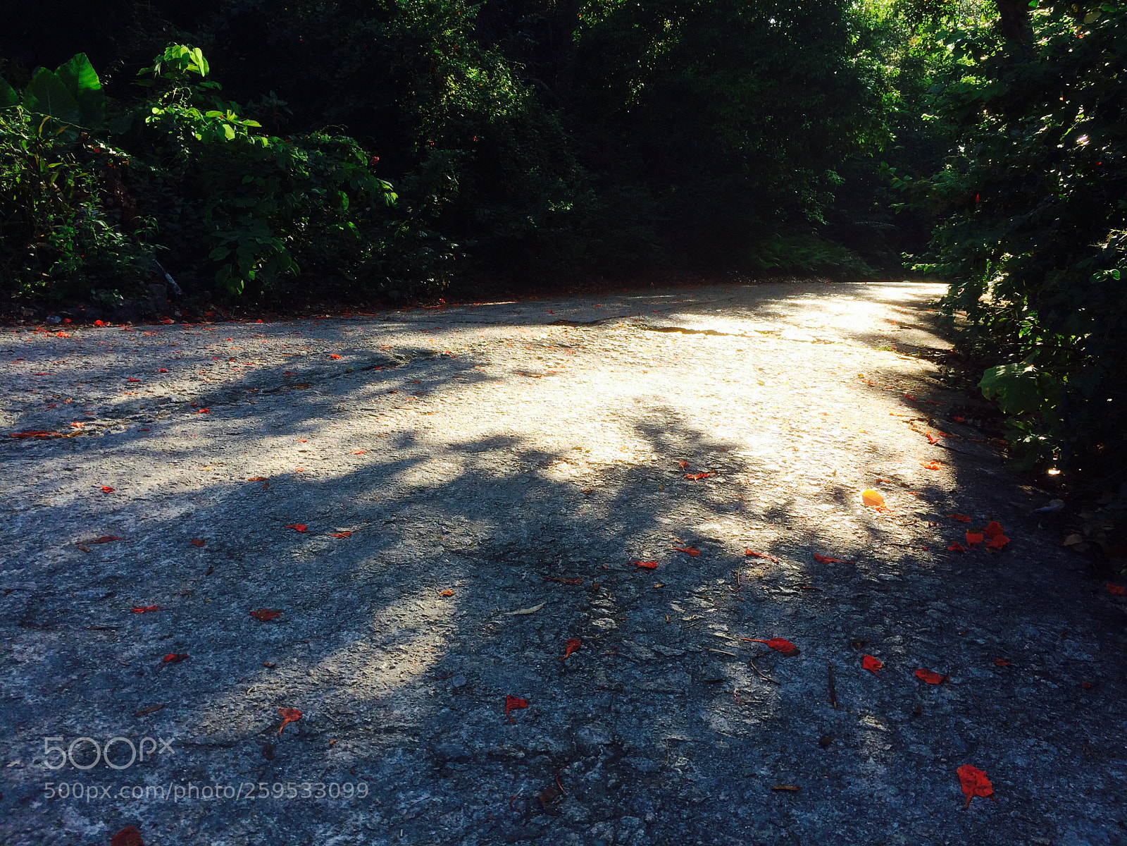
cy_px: 423
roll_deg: +0.3
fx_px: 944
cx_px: 564
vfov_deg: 48.2
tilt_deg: -14.4
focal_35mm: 29
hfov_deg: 61.7
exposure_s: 1/260
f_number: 2.2
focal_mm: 4.15
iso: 32
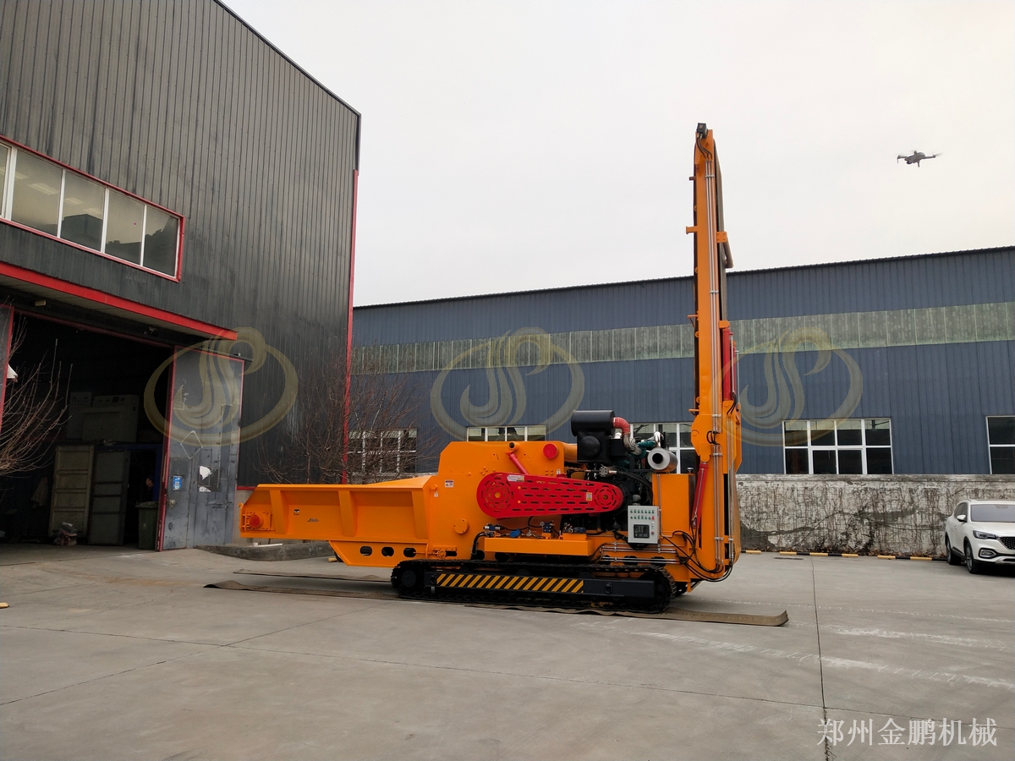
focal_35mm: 30
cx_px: 508
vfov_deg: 46.8
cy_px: 380
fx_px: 880
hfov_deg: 60.0
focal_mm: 3.95
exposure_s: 1/422
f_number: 1.8
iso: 88
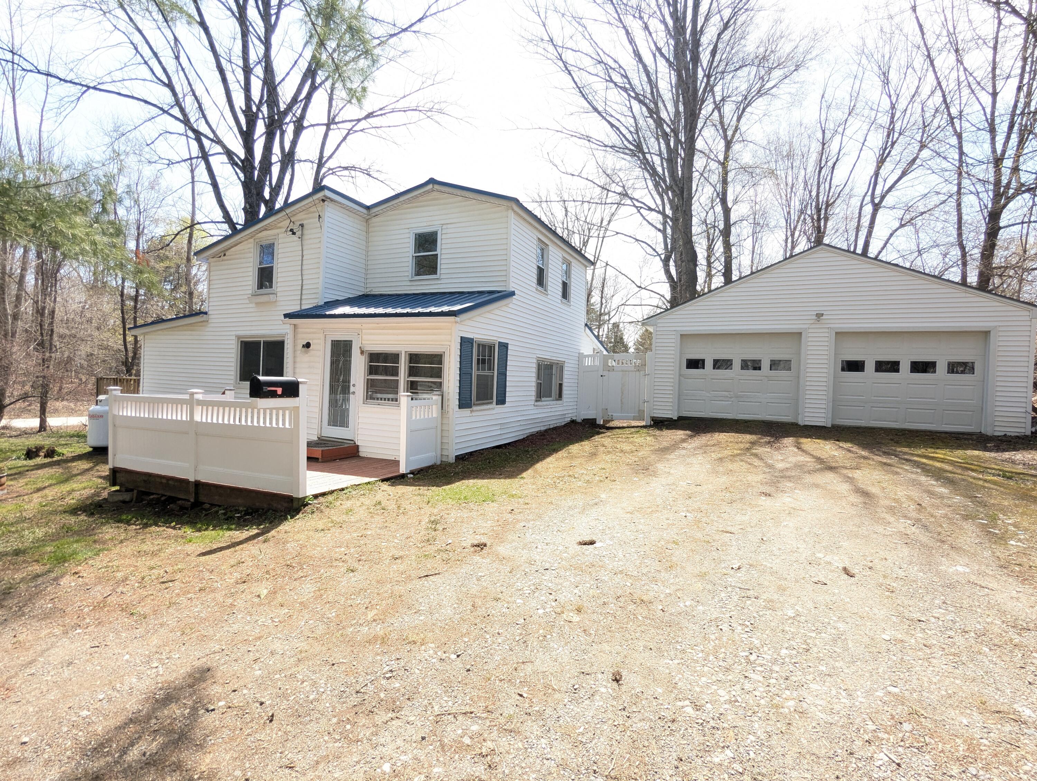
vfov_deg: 78.2
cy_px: 390
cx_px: 518
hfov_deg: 94.4
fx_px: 480
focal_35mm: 16
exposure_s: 1/348
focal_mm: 2.35
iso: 50
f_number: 2.2
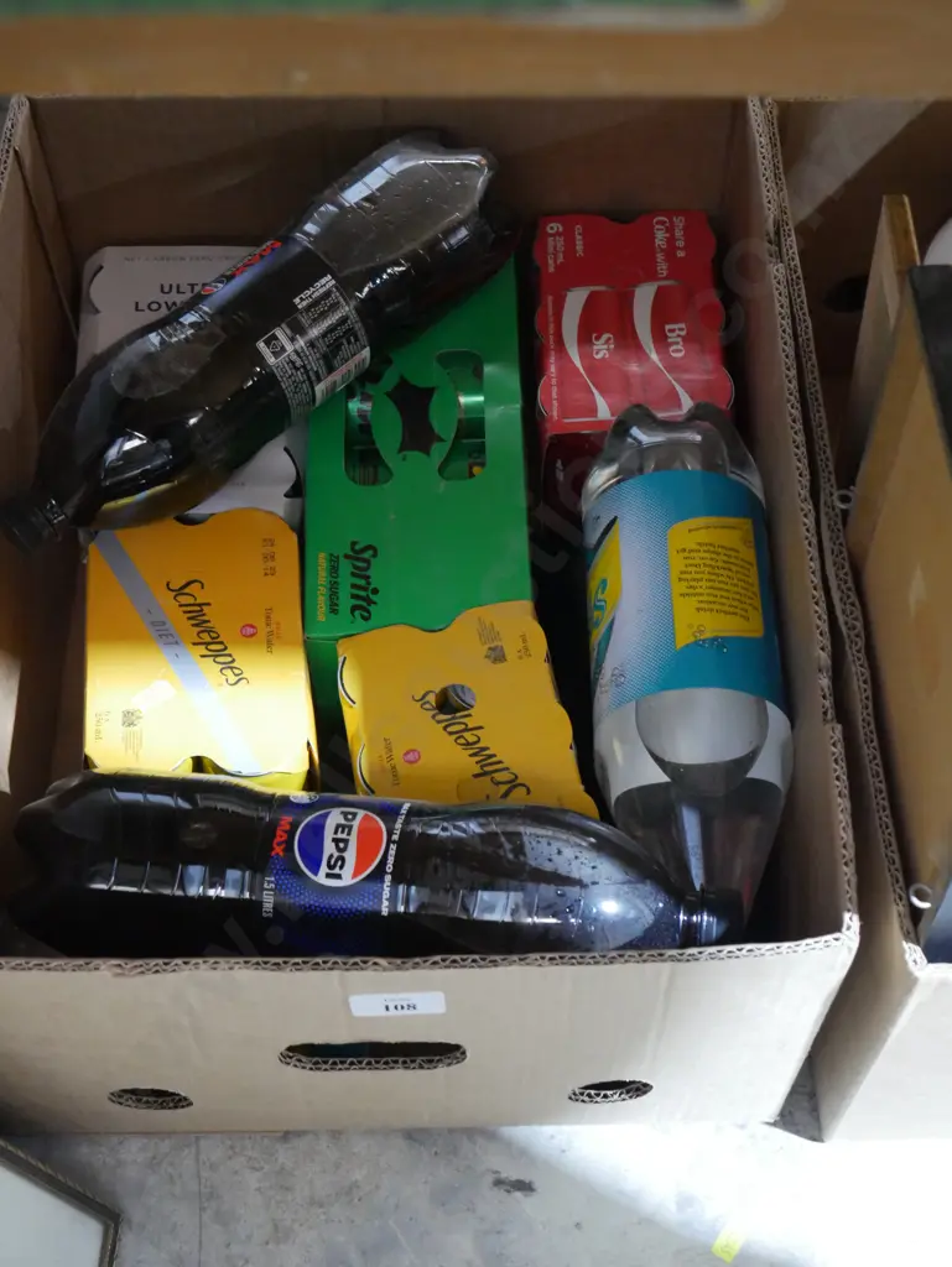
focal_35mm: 50
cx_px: 476
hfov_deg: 29.1
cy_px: 634
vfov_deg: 38.2
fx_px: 1832
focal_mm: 25
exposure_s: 1/20
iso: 3200
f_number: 5.3
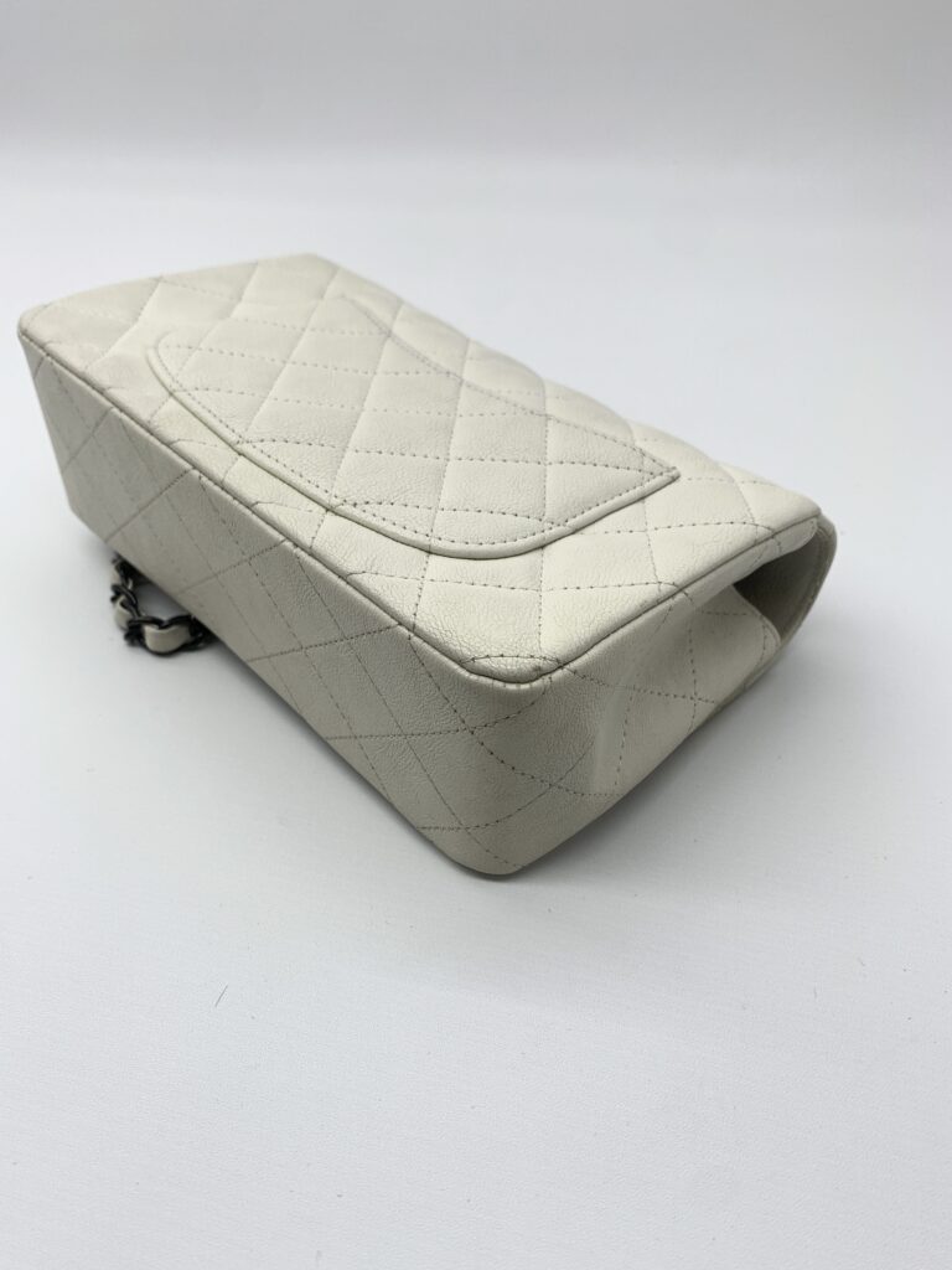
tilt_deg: -38.9
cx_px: 476
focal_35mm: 26
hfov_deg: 53.1
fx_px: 953
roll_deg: +3.0
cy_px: 635
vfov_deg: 67.3
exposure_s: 1/120
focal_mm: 4.25
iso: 25
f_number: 1.8
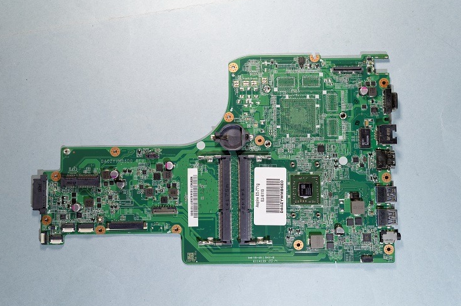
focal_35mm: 34
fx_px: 435
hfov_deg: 55.9
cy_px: 155
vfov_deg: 38.8
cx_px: 225
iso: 100
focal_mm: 22
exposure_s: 1/6
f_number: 8
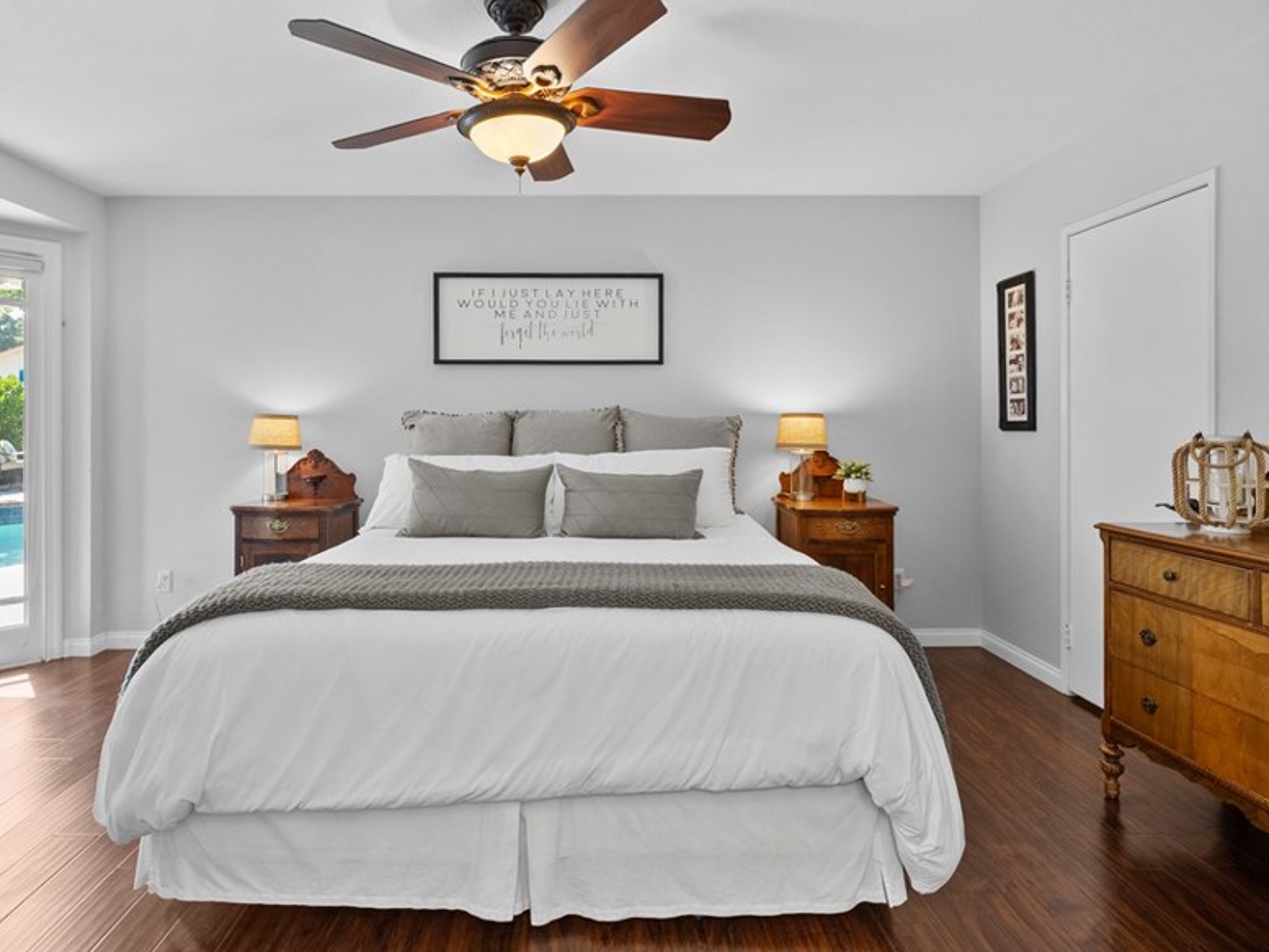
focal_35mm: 19
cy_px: 434
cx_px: 586
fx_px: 697
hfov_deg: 84.5
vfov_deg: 68.6
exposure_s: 2
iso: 125
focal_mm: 15
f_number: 10
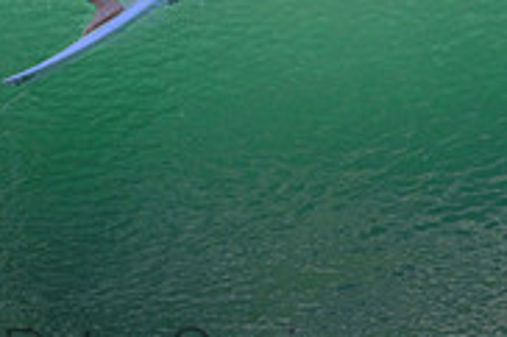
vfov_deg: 0.5
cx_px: 167
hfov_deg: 0.8
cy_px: -110
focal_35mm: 2554
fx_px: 35936
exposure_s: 1/1250
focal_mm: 800
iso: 2000
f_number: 11
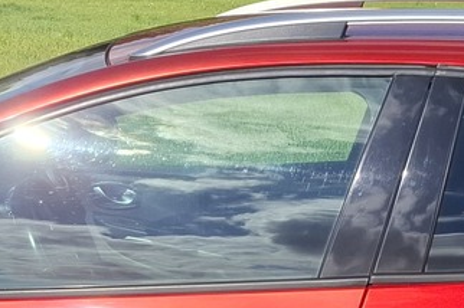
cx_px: 252
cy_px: 207
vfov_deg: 11.5
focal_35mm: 119
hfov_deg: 17.2
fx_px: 1532
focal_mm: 5.54
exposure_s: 1/3690
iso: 50
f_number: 1.8
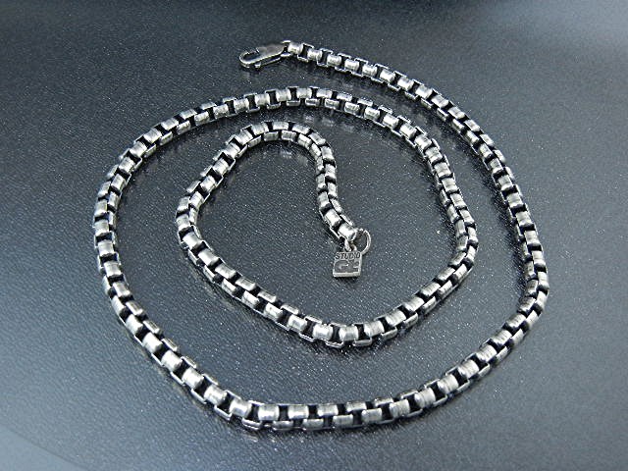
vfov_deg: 32.2
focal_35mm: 45
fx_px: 816
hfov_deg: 42.1
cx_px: 314
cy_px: 236
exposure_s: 1/30
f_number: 3.8
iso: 300
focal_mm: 8.1
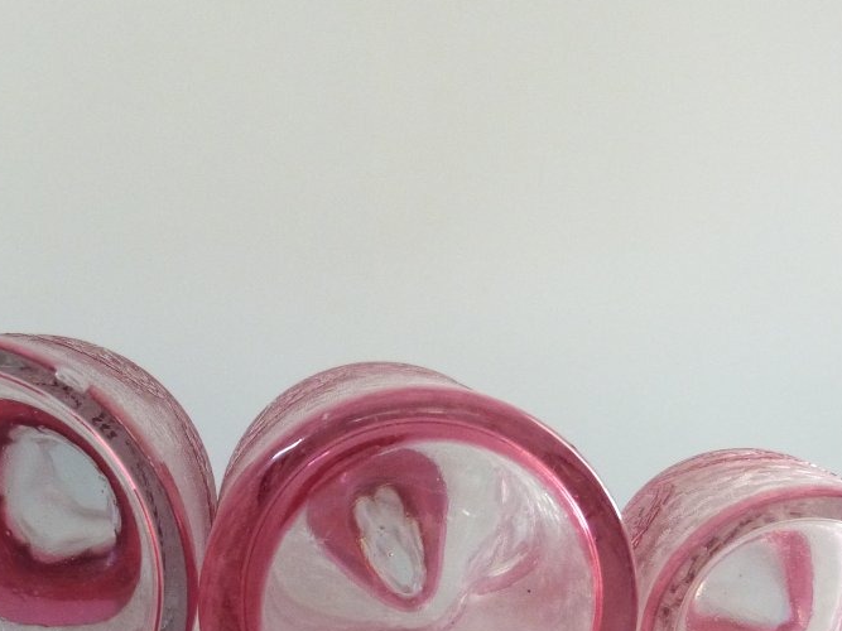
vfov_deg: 31.0
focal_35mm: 45
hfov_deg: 41.8
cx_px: 316
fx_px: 1094
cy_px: 539
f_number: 2.8
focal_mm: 4.5
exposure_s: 1/30
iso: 400
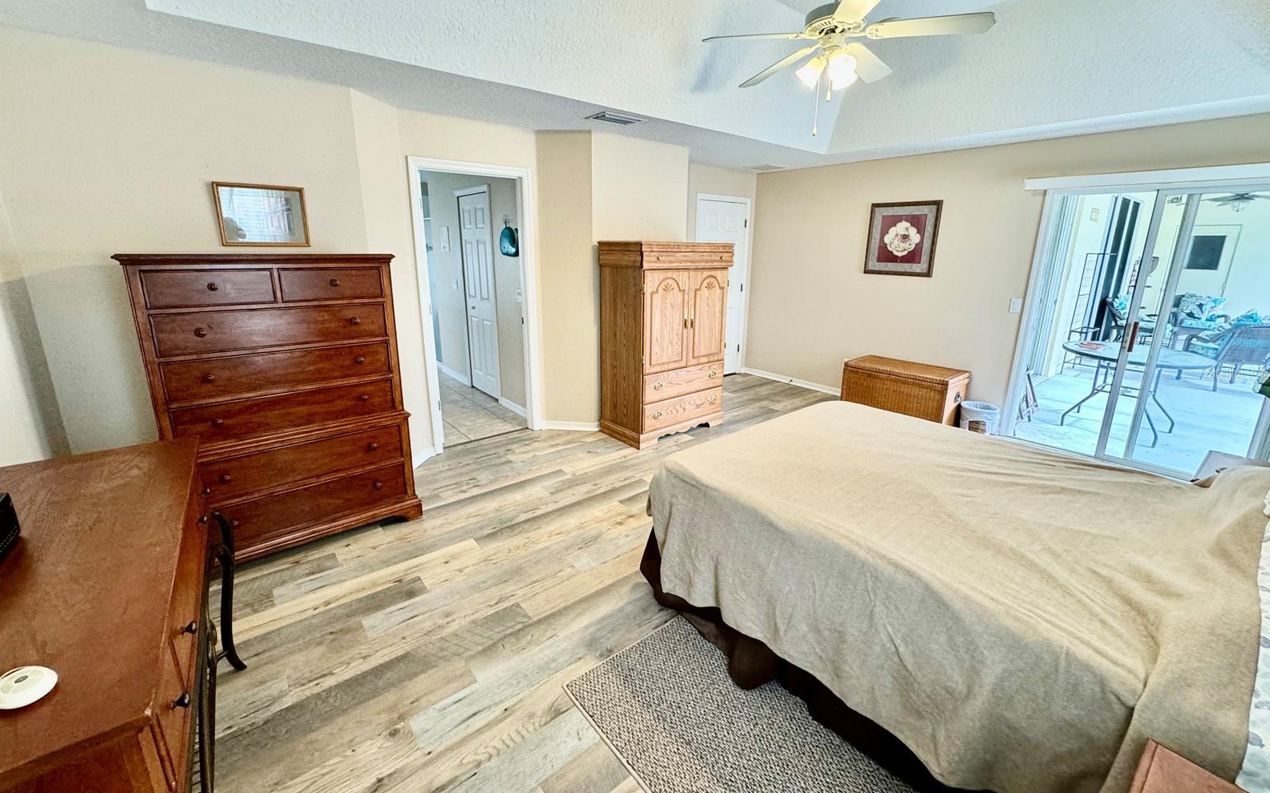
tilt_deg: -14.6
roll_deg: -0.6
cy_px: 373
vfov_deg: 74.7
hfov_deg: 101.5
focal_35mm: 15
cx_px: 640
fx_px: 519
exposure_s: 1/60
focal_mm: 2.22
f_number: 2.2
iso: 250
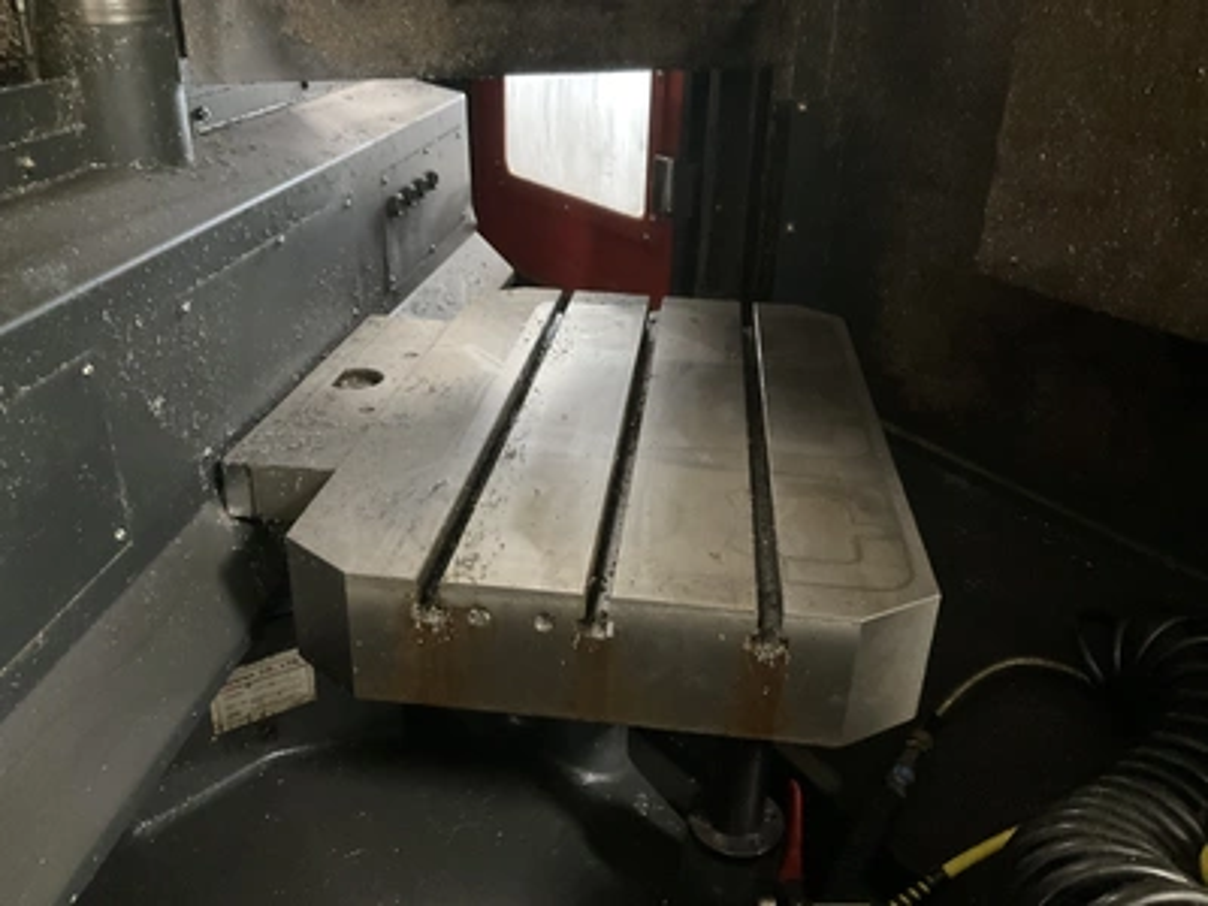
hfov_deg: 61.7
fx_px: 1012
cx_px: 604
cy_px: 453
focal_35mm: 29
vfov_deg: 48.2
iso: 500
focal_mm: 3
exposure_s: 1/24
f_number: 1.8
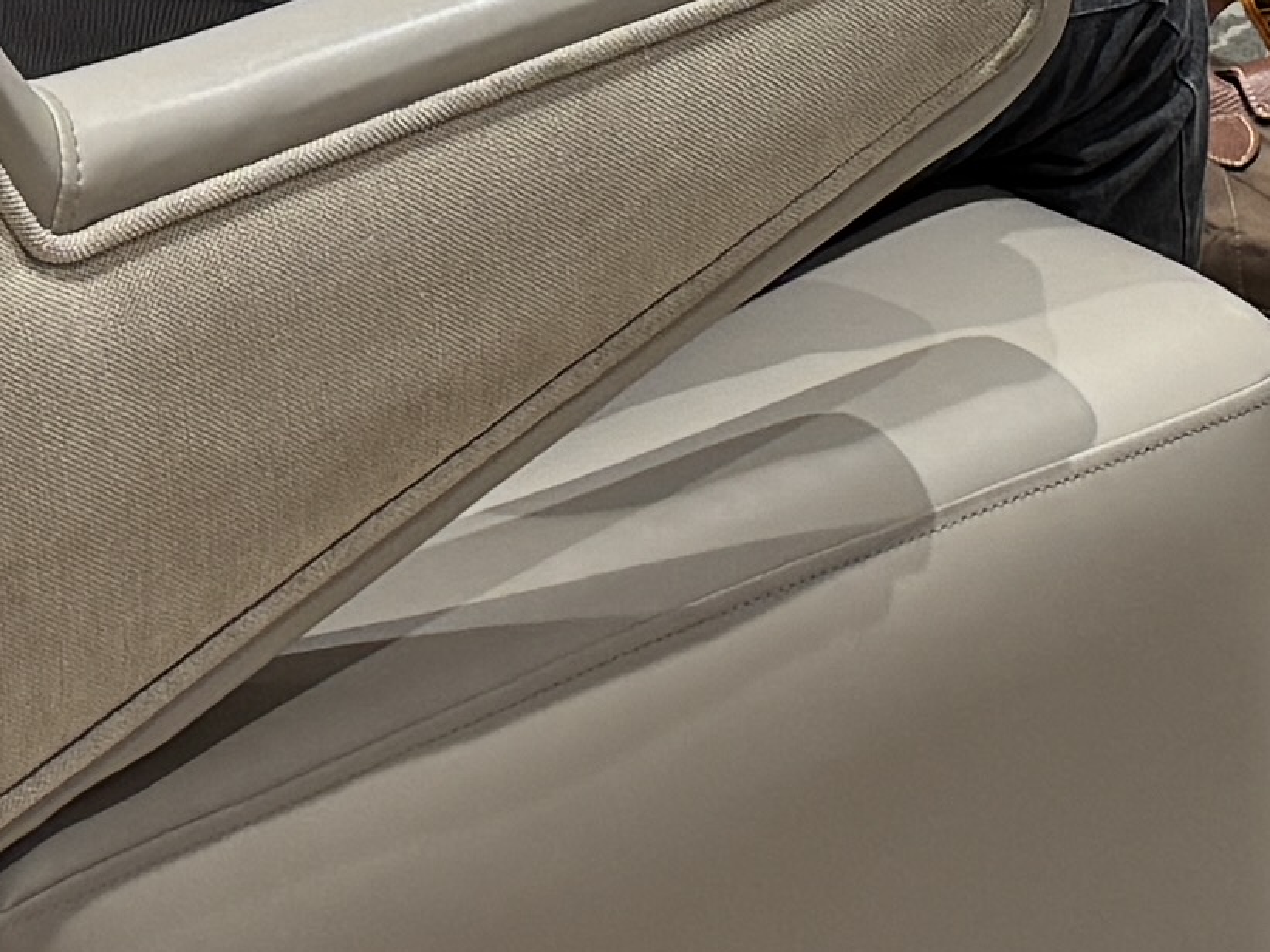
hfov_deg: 11.8
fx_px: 6128
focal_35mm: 167
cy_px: -1294
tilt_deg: -11.9
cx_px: 371
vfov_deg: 8.2
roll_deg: +1.5
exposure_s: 1/50
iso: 160
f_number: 1.78
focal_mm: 6.76
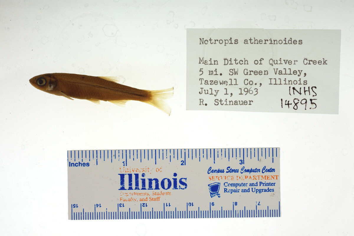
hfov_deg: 33.4
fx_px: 590
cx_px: 177
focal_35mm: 60
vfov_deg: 22.6
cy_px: 118
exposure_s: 1/200
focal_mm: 60
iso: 100
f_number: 10
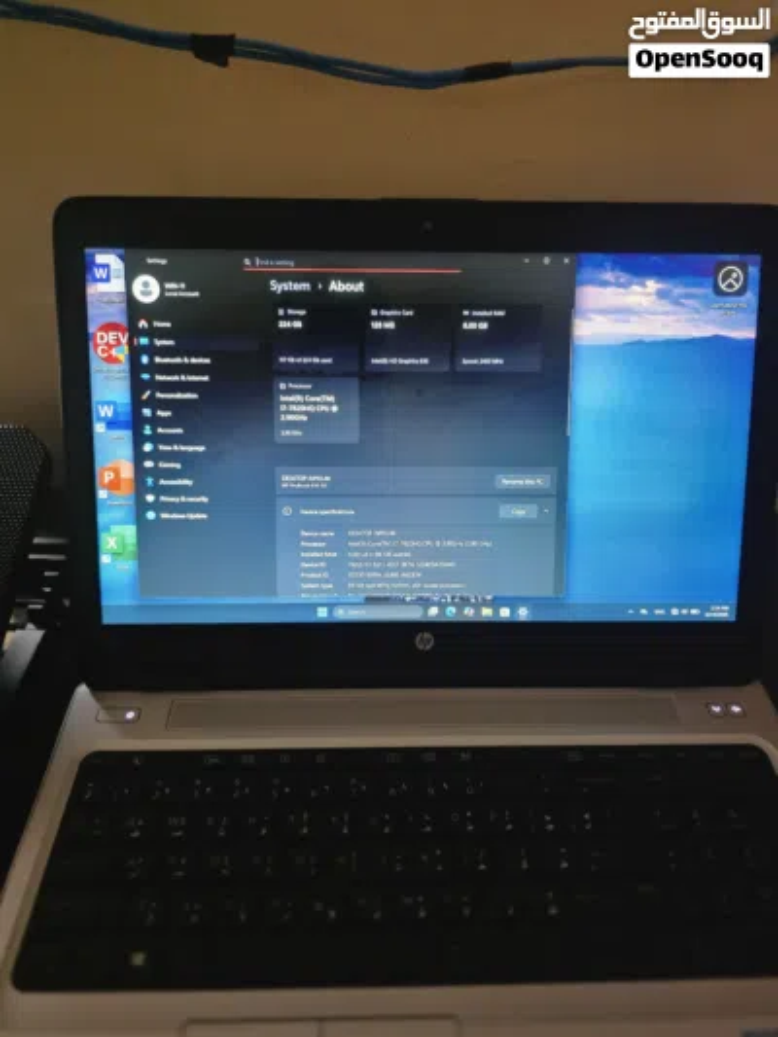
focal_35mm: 23
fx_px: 689
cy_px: 518
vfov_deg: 73.9
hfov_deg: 58.9
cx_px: 389
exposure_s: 1/50
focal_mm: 6.3
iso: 800
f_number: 1.7
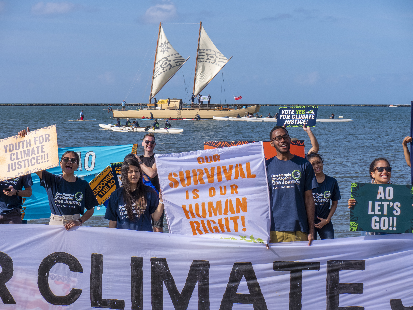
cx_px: 206
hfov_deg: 25.7
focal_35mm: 76
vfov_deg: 19.4
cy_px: 155
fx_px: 907
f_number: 7.1
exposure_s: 1/640
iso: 400
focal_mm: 38
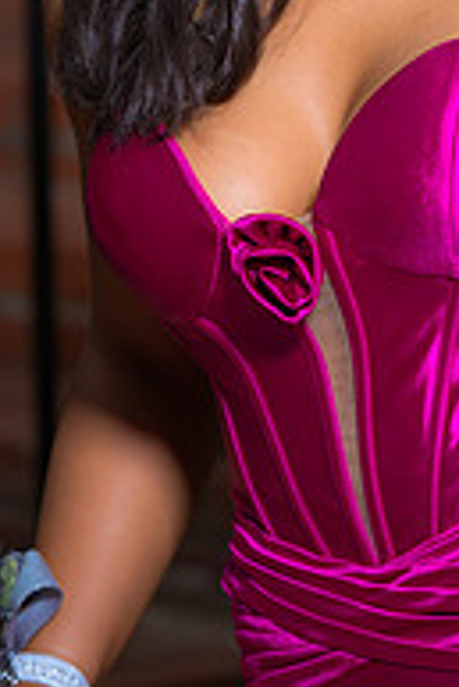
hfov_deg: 4.2
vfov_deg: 6.3
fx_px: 6223
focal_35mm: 326
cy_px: -50
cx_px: 466
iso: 100
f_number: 5
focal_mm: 140
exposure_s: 1/250
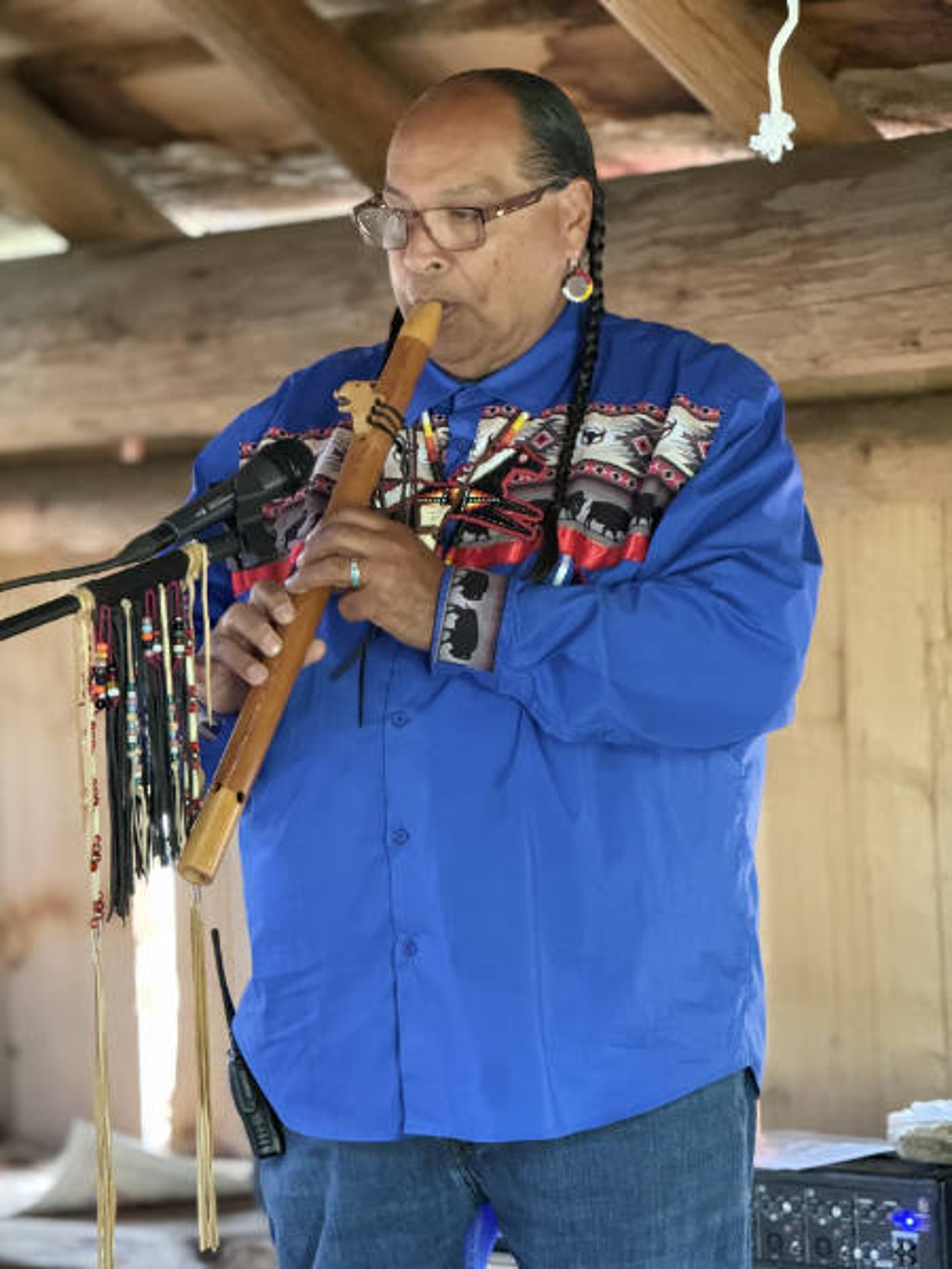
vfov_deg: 16.4
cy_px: 634
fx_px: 4400
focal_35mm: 120
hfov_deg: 12.3
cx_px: 476
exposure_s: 1/33
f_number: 2.8
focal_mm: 15.7
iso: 1600
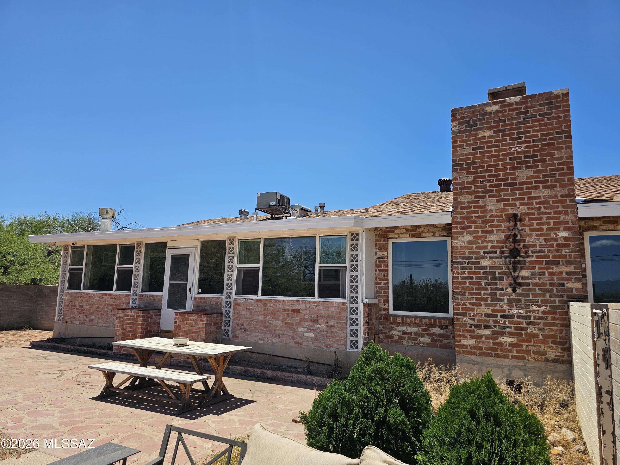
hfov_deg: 73.9
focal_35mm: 23
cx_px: 310
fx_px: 412
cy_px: 232
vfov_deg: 58.9
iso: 10
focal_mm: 6.3
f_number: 1.7
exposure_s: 1/965
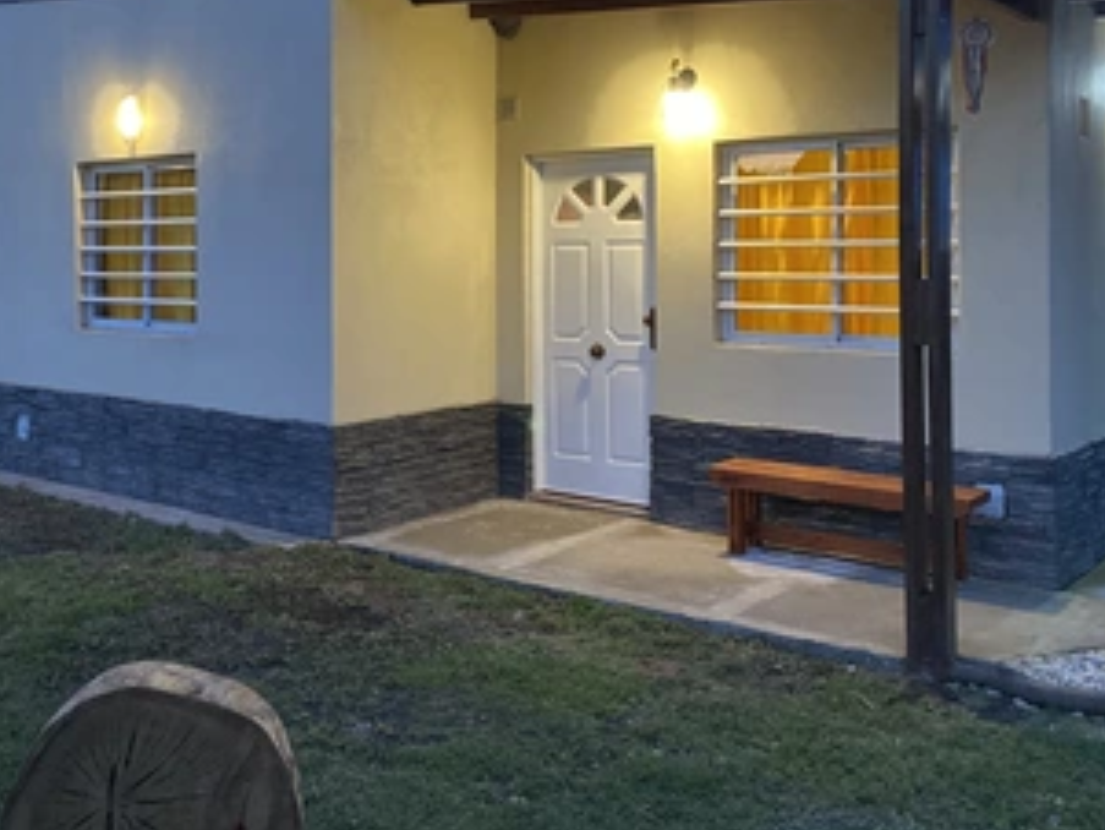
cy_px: 264
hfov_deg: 47.7
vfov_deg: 37.3
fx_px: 1214
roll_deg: -0.2
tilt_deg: -0.4
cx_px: 327
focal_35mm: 38
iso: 500
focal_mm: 4.25
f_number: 1.8
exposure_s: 1/33
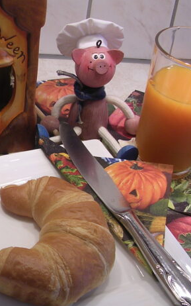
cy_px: 158
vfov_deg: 30.6
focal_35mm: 67
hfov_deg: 18.7
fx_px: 558
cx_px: -15
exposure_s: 1/42.6
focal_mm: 5.8
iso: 100
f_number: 2.8
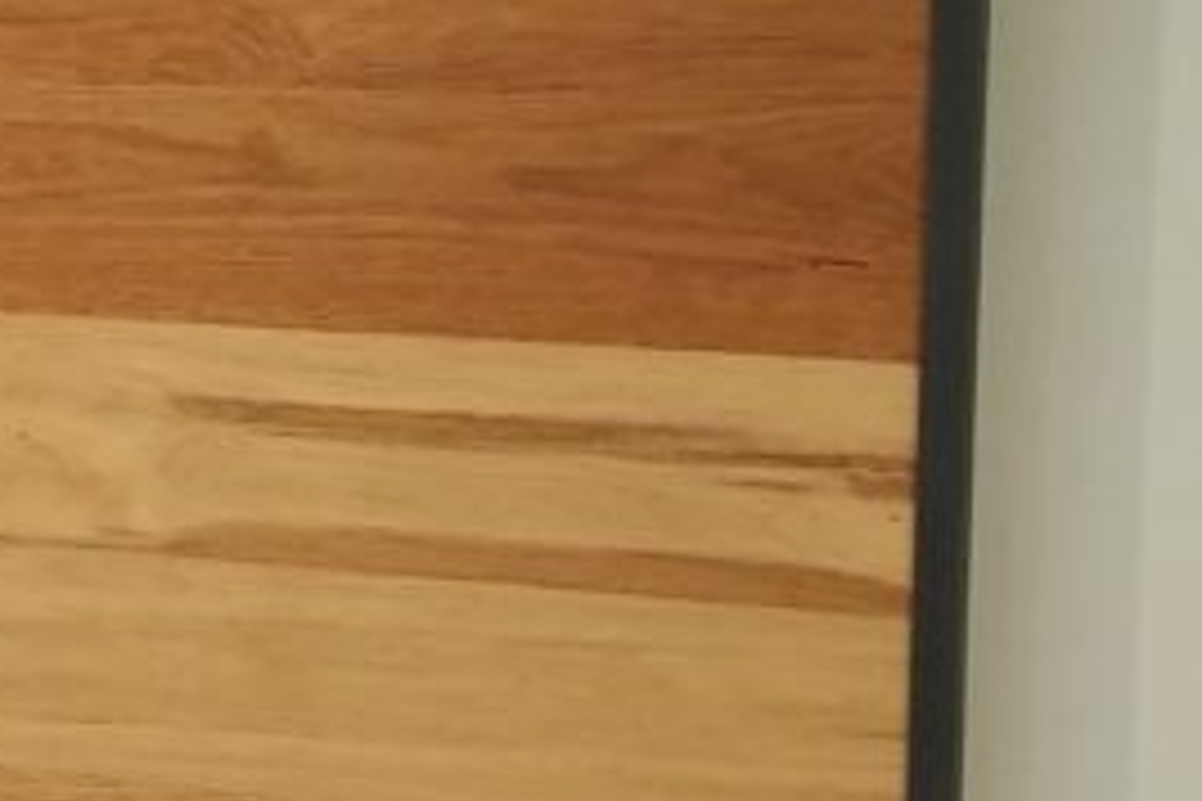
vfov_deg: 12.7
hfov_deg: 18.2
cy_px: 414
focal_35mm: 108
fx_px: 3606
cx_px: -140
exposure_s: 1/33
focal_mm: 4.52
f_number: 2
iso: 591
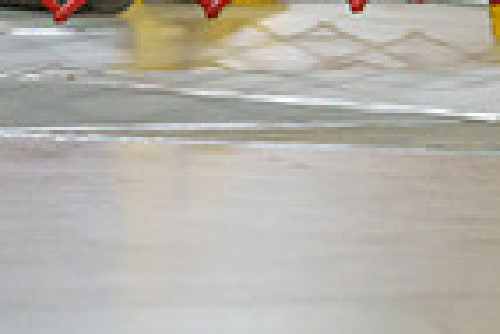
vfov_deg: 1.7
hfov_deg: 2.5
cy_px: -156
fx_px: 11386
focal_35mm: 819
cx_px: 715
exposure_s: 1/250
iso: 6400
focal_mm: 200
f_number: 2.8
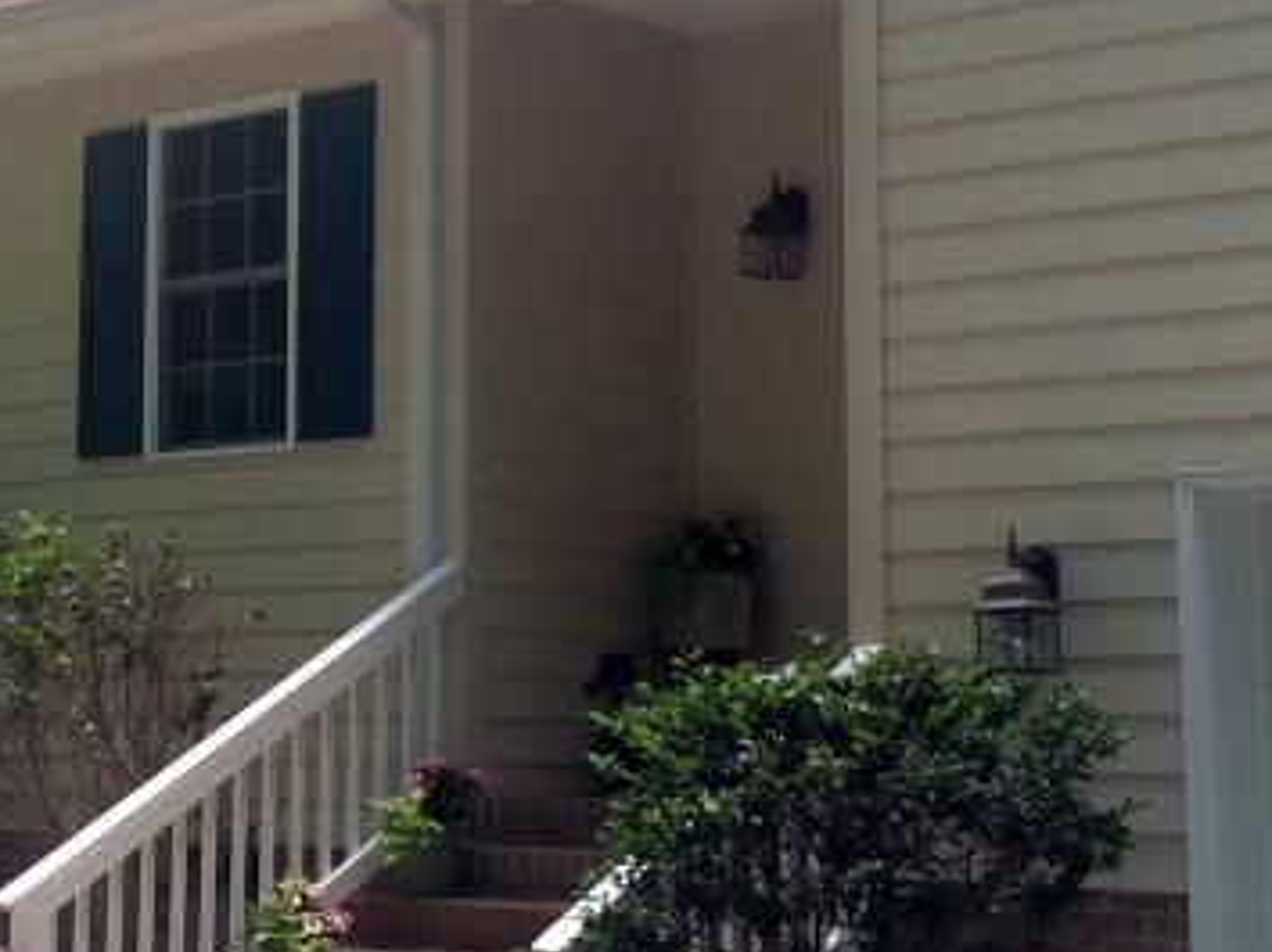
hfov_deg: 22.7
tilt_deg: +7.9
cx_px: 101
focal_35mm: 84
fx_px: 3085
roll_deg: -0.7
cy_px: 309
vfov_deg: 17.5
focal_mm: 4.15
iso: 40
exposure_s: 1/60
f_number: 2.2
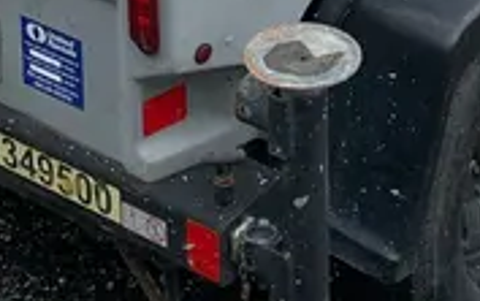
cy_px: -514
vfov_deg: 9.6
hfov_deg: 18.3
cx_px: 244
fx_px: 1493
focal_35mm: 114
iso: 25
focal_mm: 4.25
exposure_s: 1/945
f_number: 1.8
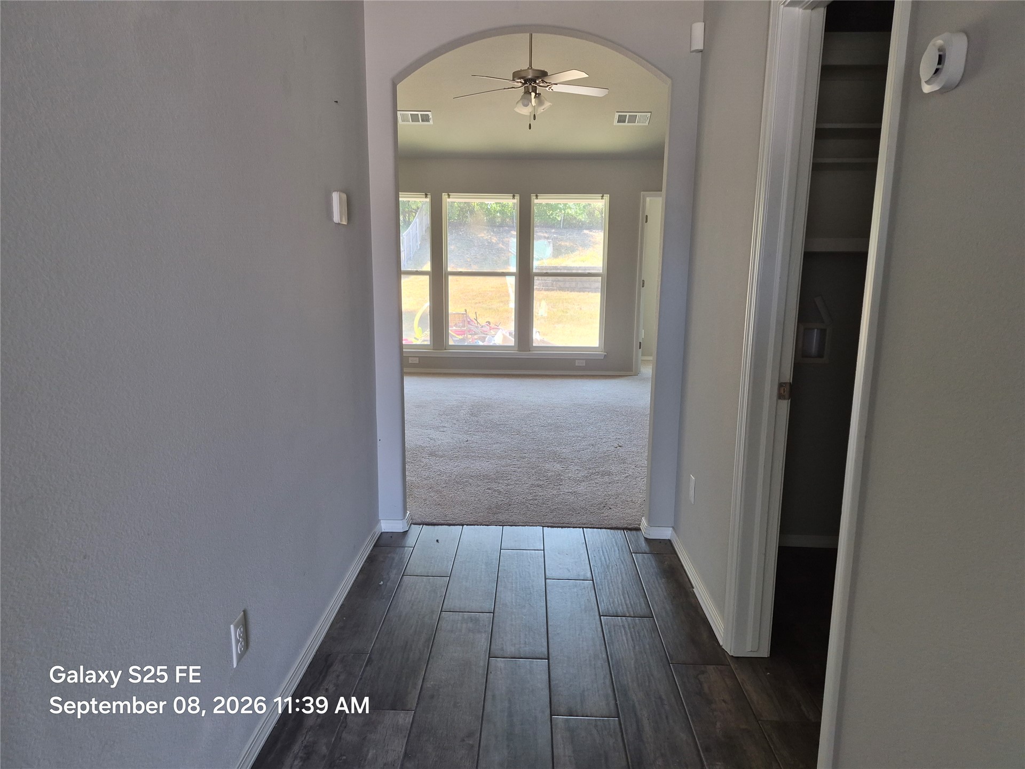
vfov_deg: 58.9
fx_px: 681
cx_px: 512
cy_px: 384
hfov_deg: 73.9
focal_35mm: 23
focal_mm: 5.4
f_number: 1.8
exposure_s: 1/180
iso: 200
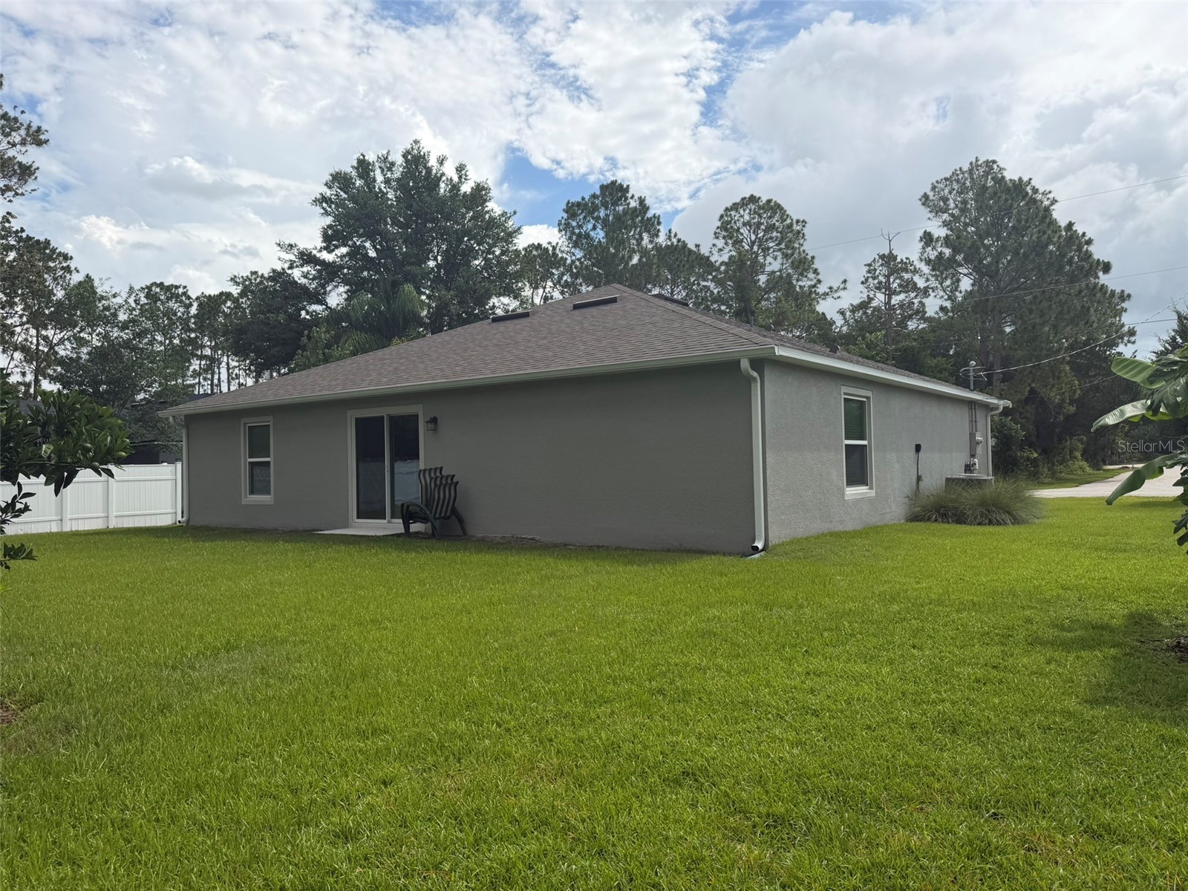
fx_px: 824
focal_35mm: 24
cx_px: 594
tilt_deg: +1.3
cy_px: 446
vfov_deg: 56.8
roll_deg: +1.8
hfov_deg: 71.6
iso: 80
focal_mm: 6.76
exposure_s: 1/6711
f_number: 1.78
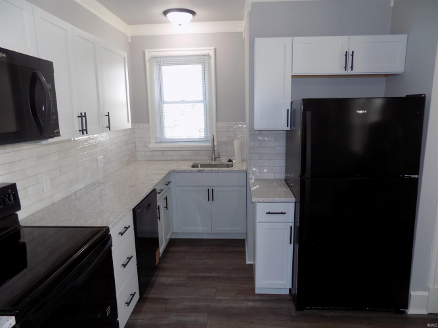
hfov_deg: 73.9
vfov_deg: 58.9
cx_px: 219
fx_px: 291
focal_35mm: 23
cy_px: 164
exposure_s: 1/30
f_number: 3.1
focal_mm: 4
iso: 125
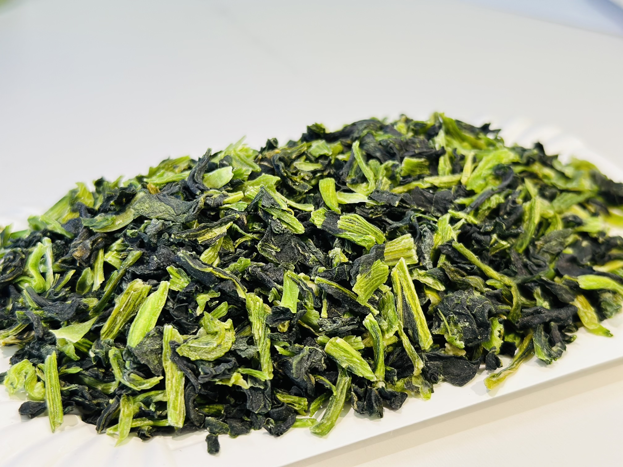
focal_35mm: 48
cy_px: 234
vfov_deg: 30.3
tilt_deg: -34.2
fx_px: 864
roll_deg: +0.0
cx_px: 312
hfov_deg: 39.7
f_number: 1.78
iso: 125
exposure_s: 1/100
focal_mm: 6.86
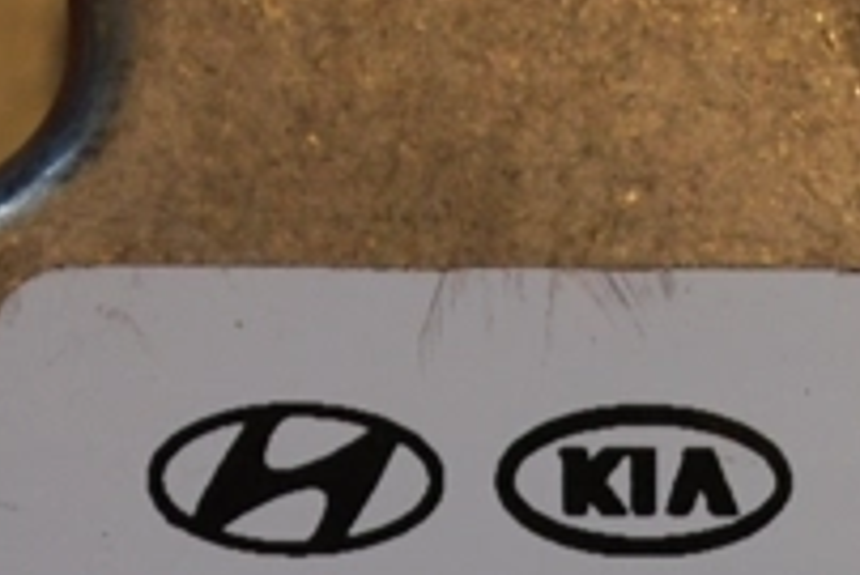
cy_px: 1259
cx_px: 956
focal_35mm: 314
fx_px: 7506
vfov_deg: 4.3
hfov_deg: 6.5
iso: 400
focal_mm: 42
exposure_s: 1/25
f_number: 5.3
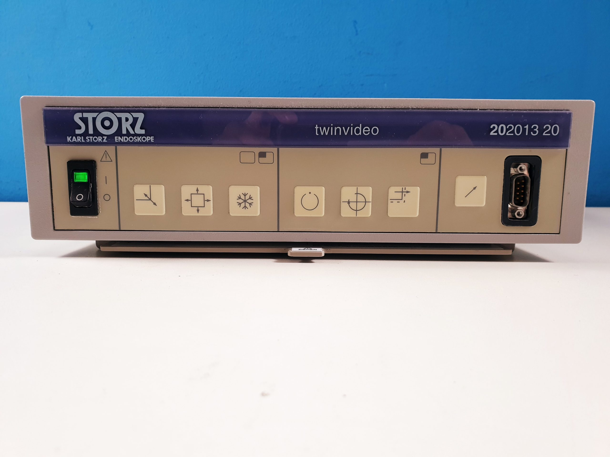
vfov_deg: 53.1
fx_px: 458
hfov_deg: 67.3
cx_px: 305
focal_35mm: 26
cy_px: 228
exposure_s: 1/50
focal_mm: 4.3
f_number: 2.4
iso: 100
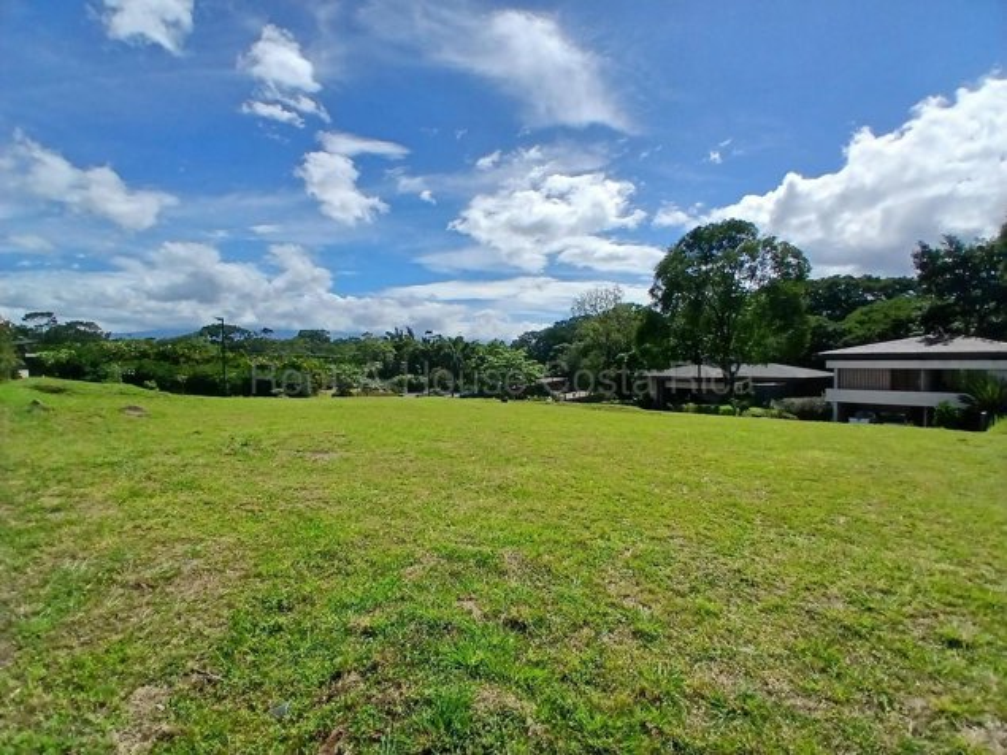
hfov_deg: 91.0
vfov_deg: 74.7
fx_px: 494
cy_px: 378
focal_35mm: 17
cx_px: 504
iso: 50
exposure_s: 1/2994
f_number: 2.2
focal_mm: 1.4
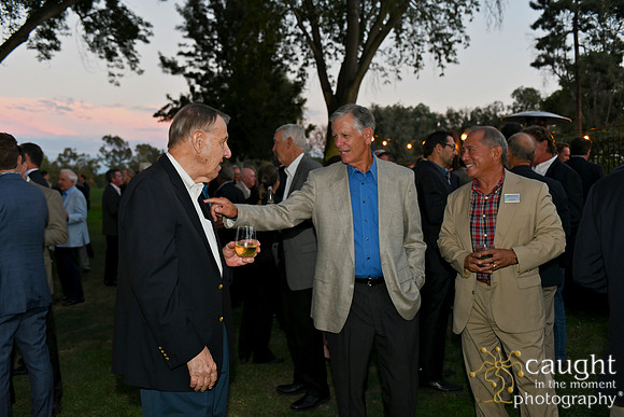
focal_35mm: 31
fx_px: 537
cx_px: 312
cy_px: 208
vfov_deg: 42.3
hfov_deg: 60.3
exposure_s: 1/125
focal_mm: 31
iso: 1000
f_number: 3.5
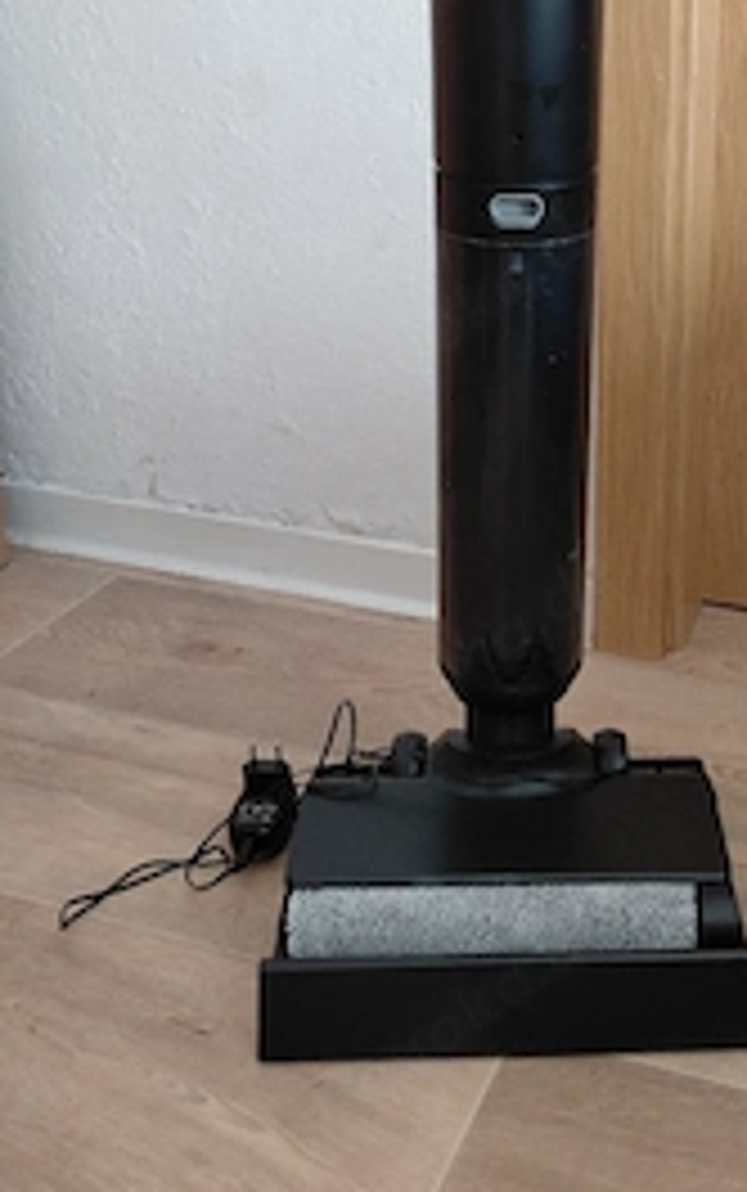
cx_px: 580
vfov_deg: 48.0
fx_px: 1301
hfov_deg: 31.3
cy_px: 351
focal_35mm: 40
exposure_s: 1/50.3
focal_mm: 4.69
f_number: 1.8
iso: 125
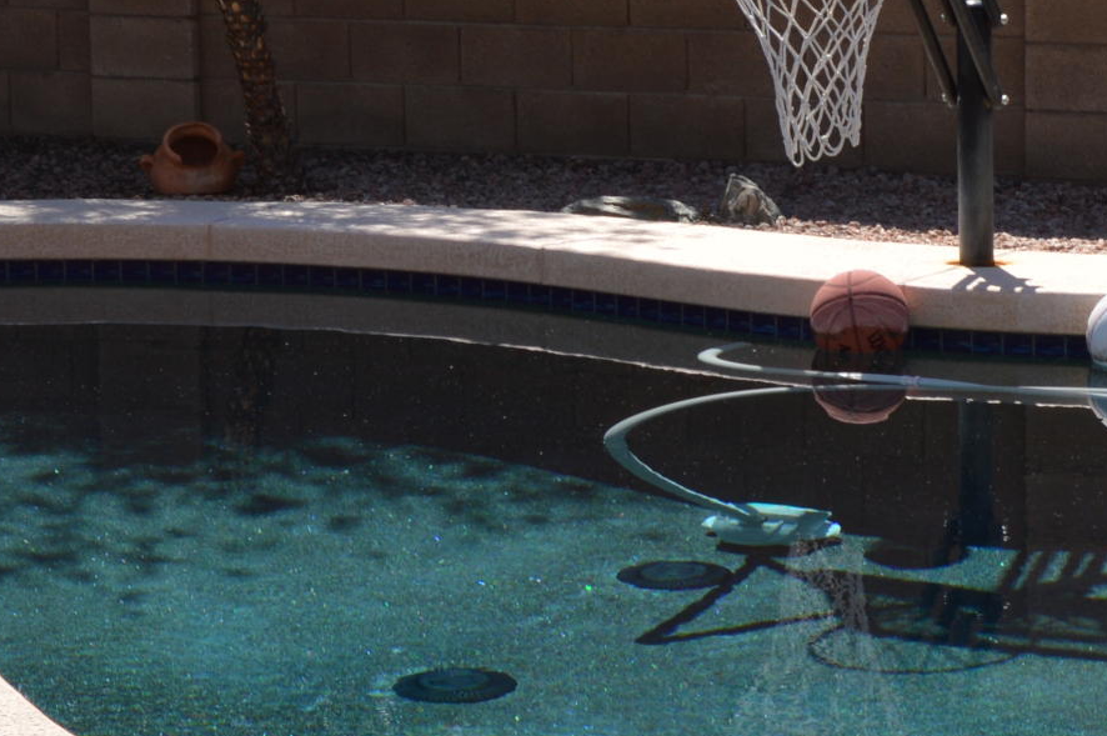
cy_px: 201
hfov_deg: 15.5
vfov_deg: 10.4
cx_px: 818
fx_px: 4055
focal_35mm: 132
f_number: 10
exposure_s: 1/200
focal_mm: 26
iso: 100
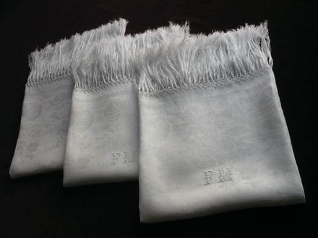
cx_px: 159
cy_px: 119
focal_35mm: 35
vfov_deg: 40.7
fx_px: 322
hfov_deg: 52.6
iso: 400
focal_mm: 5.8
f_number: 2.8
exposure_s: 1/500
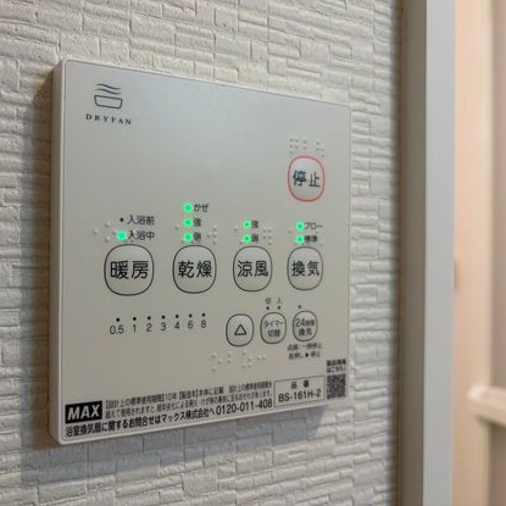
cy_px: 251
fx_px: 513
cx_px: 208
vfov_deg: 52.5
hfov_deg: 52.3
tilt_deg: +1.0
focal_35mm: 31
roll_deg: +1.0
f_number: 1.6
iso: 125
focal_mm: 5.96
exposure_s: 1/120
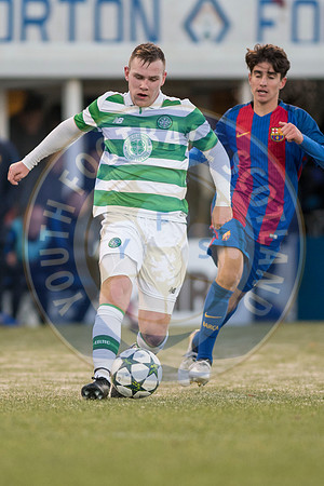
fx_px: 6075
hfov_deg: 3.1
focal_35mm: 450
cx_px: 162
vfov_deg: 4.6
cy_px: 243
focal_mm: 300
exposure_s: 1/1000
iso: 1100
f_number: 2.8
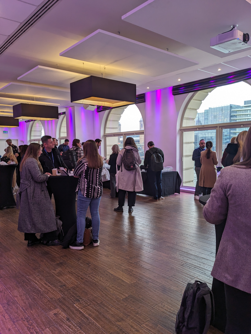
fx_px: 261
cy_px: 167
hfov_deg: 51.4
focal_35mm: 27
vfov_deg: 65.3
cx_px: 126
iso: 56
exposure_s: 1/33.3
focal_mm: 4.38
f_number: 1.73
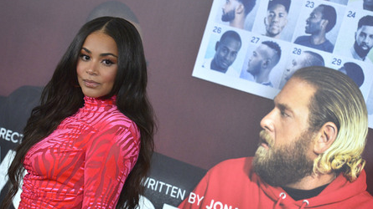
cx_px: 188
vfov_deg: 8.5
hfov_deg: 15.0
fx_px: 1414
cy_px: 120
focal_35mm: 143
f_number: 6.3
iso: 3200
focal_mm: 135
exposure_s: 1/250
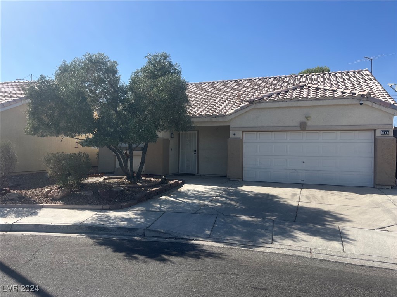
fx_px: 298
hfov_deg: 67.3
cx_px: 198
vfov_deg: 53.1
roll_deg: -1.7
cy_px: 148
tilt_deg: +0.0
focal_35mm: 26
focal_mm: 5.1
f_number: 1.6
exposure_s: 1/3745
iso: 50
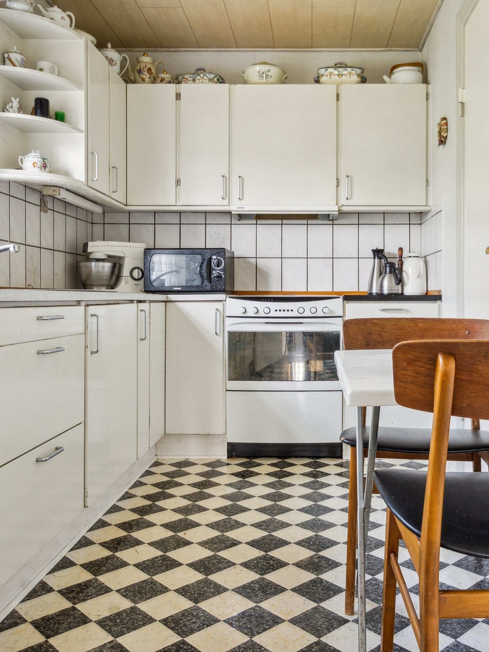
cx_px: 304
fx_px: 584
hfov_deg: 45.1
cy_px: 310
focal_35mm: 31
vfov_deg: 58.3
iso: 1250
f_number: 8
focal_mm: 18
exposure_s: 1/40
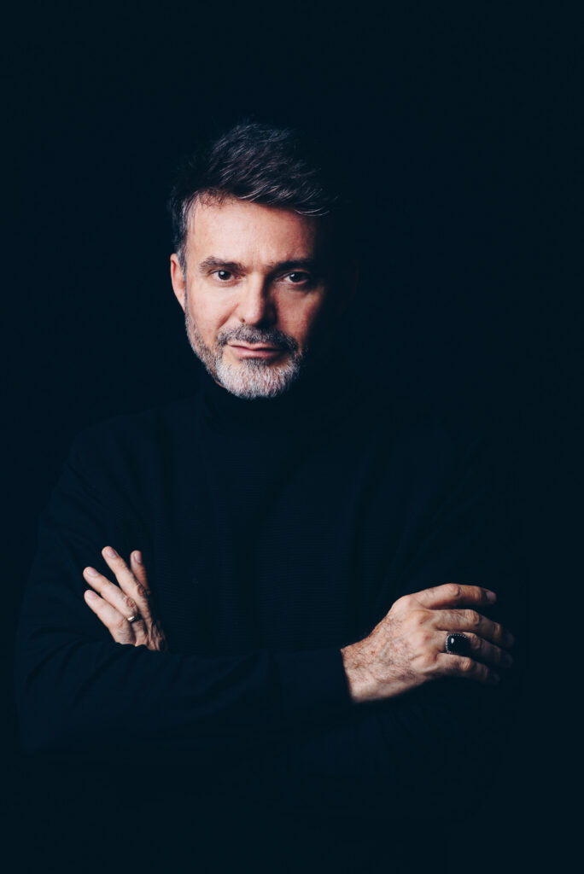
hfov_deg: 16.1
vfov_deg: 23.9
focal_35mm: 85
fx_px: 2065
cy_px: 437
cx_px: 292
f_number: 7.1
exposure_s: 1/200
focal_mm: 85
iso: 640
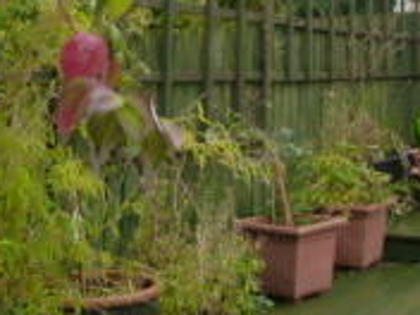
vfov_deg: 17.5
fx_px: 1007
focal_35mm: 83
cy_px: 37
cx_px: 359
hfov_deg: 23.1
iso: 160
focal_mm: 4.5
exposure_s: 1/80
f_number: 2.8
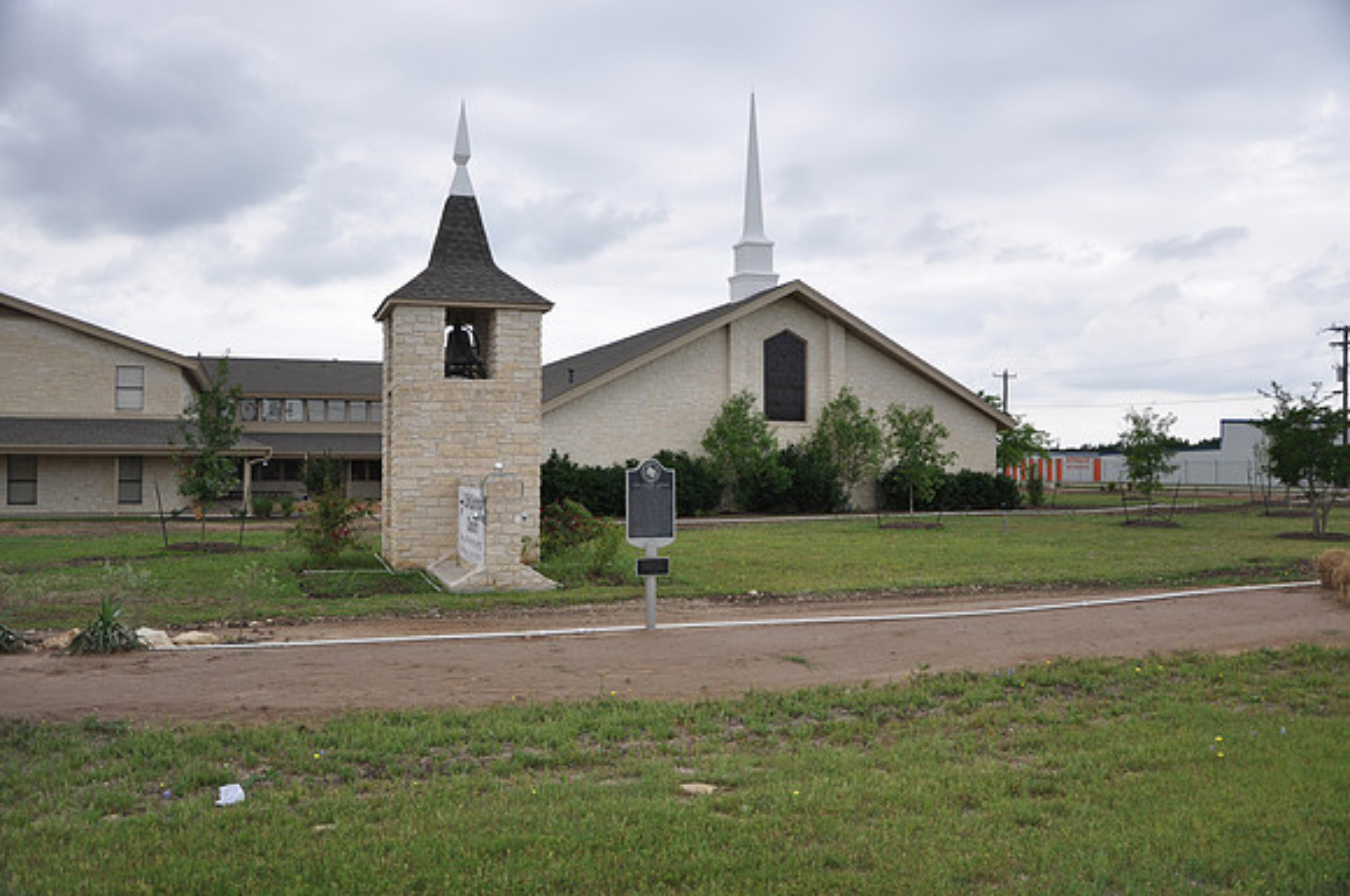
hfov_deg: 59.6
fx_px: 1180
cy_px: 448
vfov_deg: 41.6
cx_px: 675
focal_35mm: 32
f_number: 4.5
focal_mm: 21
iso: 200
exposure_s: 1/200
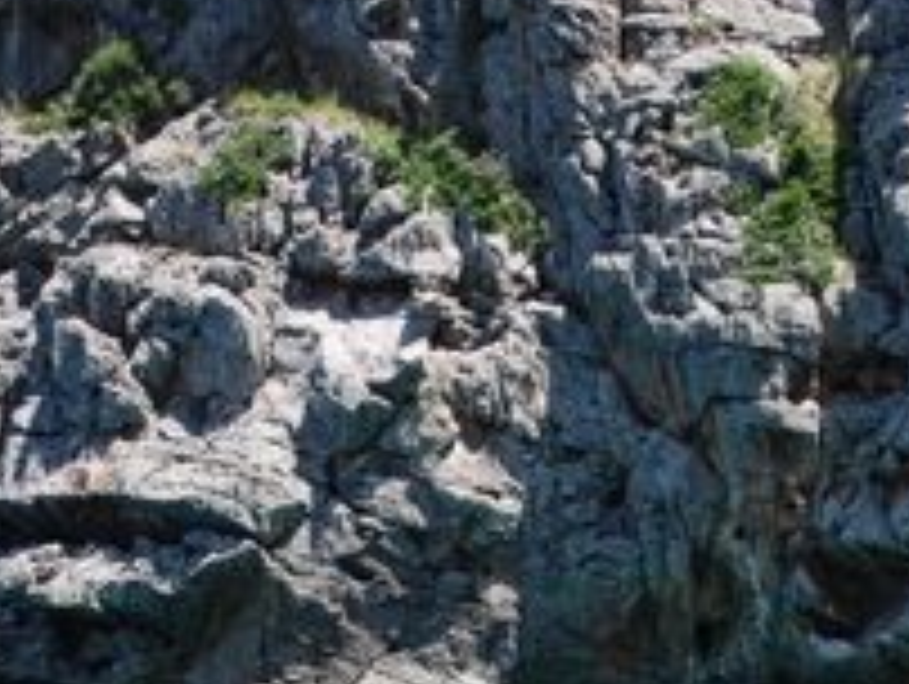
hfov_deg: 16.4
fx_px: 3155
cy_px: 983
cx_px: 608
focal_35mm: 120
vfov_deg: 11.9
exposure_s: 1/80
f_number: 9
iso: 100
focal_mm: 24
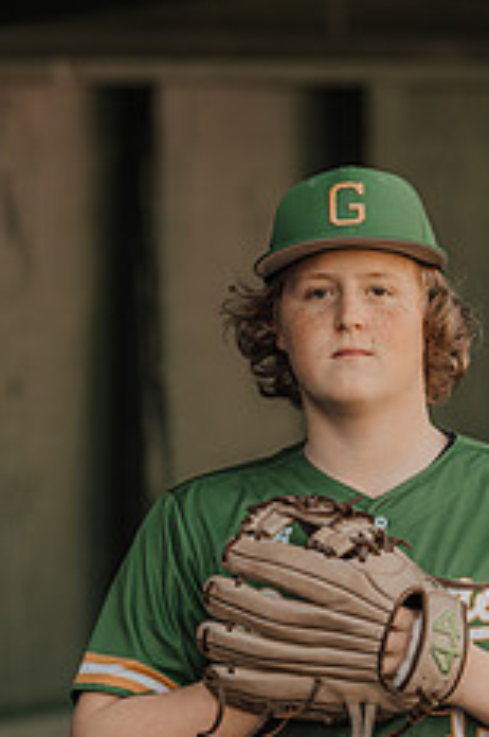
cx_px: 333
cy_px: 546
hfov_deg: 6.7
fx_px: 4169
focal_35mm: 204
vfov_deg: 10.1
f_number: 2.2
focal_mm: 105
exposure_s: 1/500
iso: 200
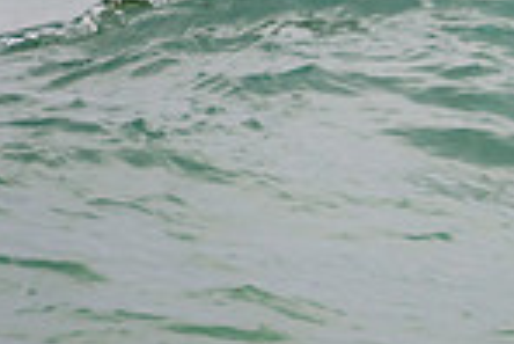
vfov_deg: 0.6
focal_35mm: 2400
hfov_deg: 0.9
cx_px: 1165
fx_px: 34300
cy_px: 143
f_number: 5.6
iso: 320
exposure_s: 1/800
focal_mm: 500
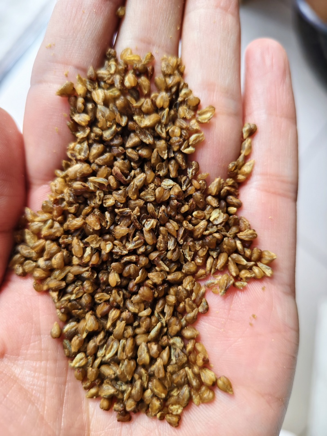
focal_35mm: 23
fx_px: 290
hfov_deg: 58.9
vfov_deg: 73.9
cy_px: 218
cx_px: 164
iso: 223
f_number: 1.88
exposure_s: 1/100
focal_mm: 5.56
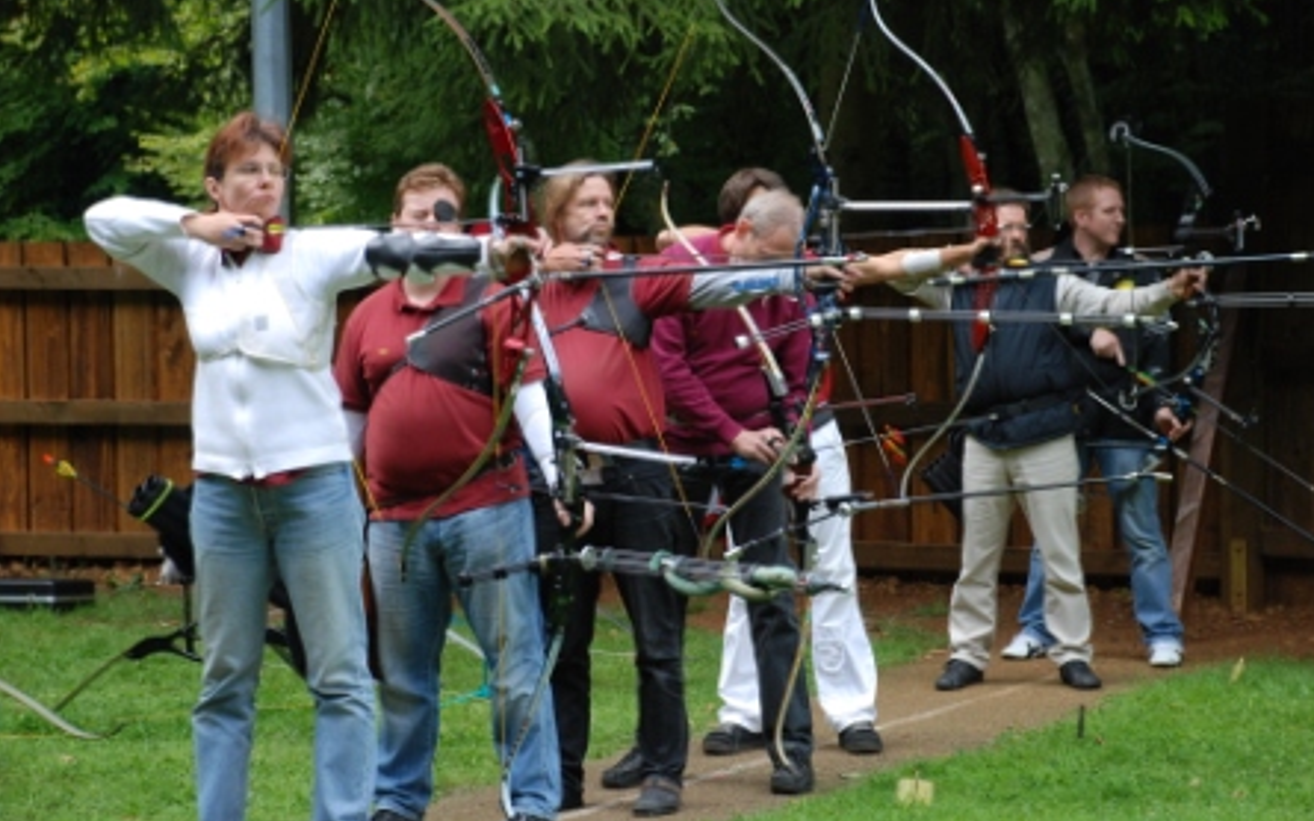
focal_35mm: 116
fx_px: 4136
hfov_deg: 18.1
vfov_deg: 11.3
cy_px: 402
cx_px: 658
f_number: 5.6
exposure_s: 1/125
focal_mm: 75
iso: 280
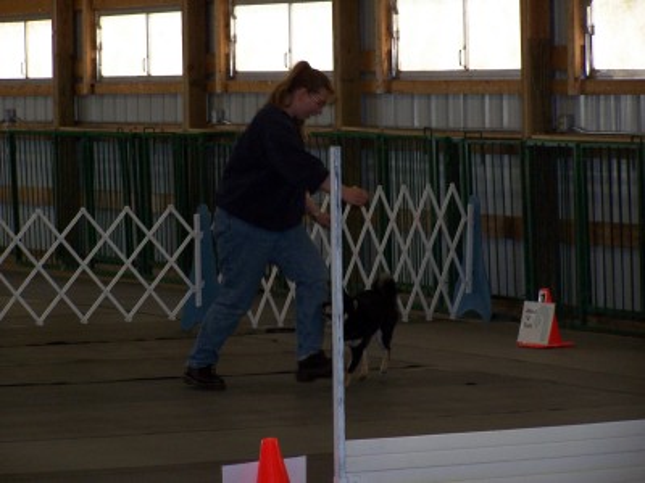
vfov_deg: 7.9
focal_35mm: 189
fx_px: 3522
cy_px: 242
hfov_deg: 10.5
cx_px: 322
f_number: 3.2
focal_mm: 31.3
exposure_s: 1/125
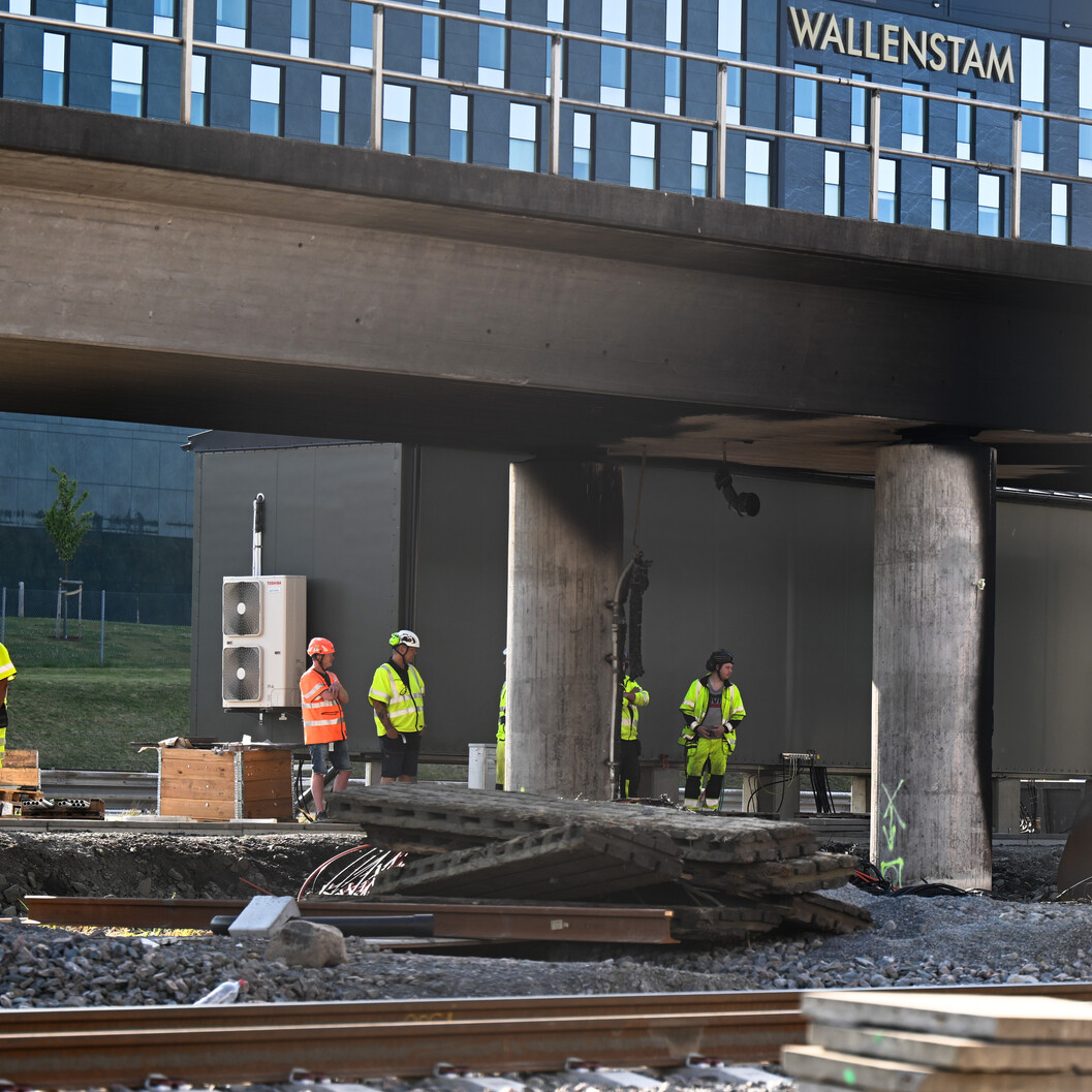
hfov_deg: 12.9
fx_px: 4818
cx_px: 744
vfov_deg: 12.9
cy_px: 547
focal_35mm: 135
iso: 64
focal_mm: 70
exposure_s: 1/400
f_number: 2.8
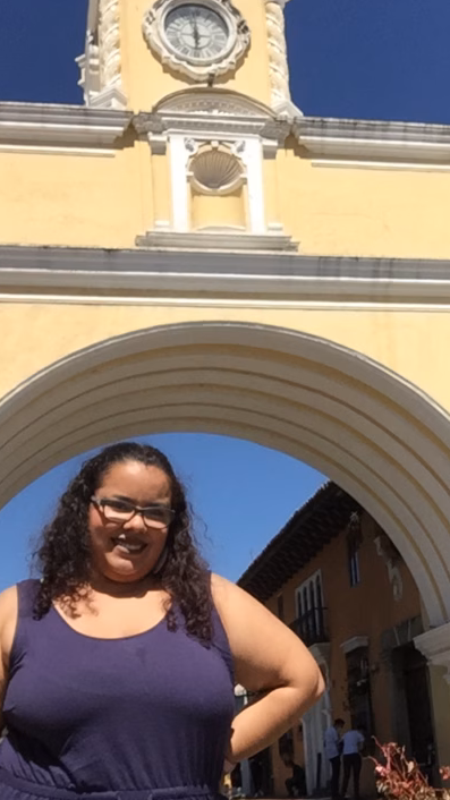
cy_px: 516
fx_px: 1040
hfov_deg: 24.4
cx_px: 248
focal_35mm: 49
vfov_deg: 41.7
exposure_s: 1/1490
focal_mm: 2.65
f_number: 2.2
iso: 32
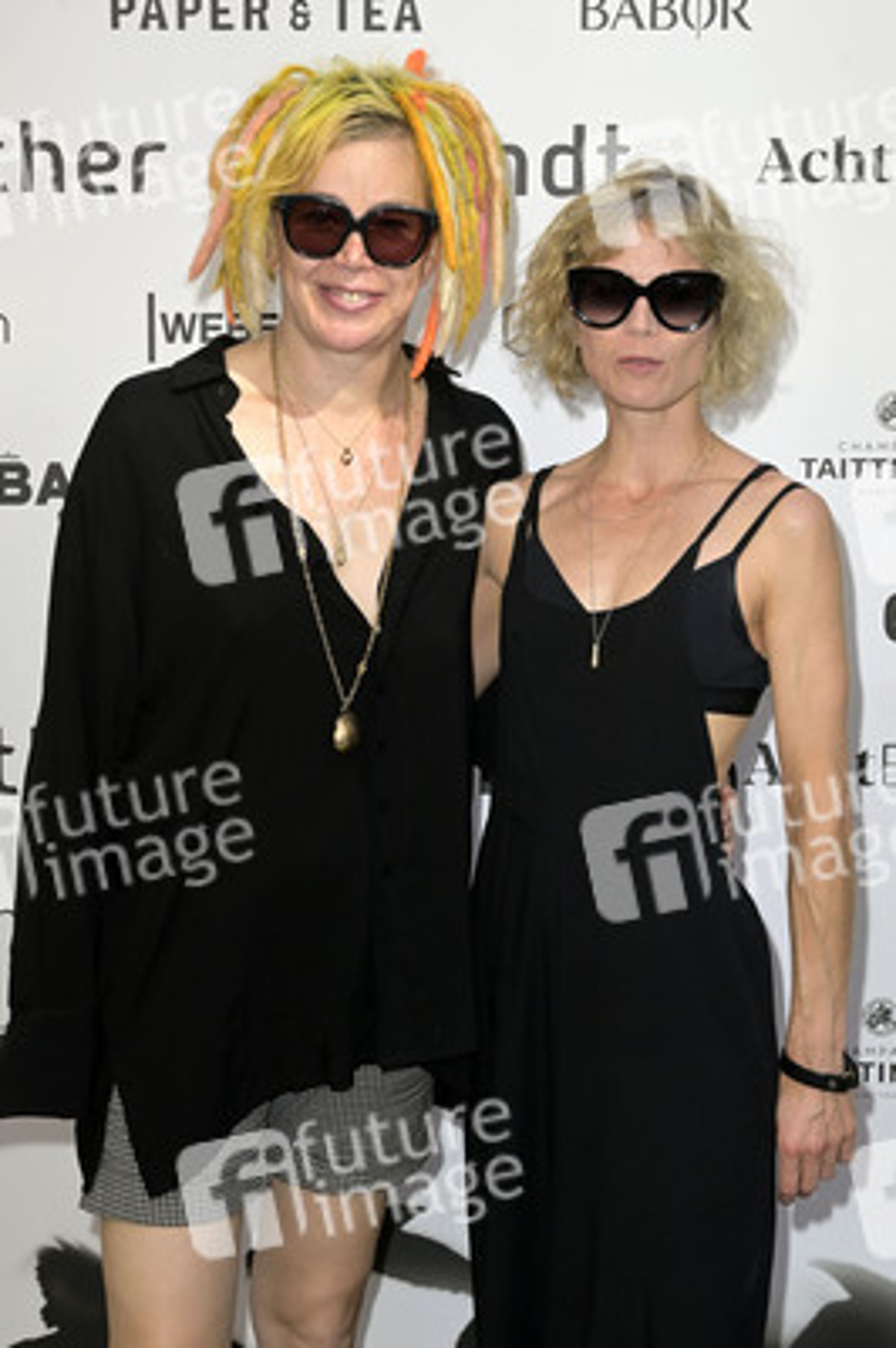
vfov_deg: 36.3
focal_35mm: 55
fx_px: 2057
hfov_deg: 24.6
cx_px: 448
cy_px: 674
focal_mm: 55
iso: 400
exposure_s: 1/250
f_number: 6.3
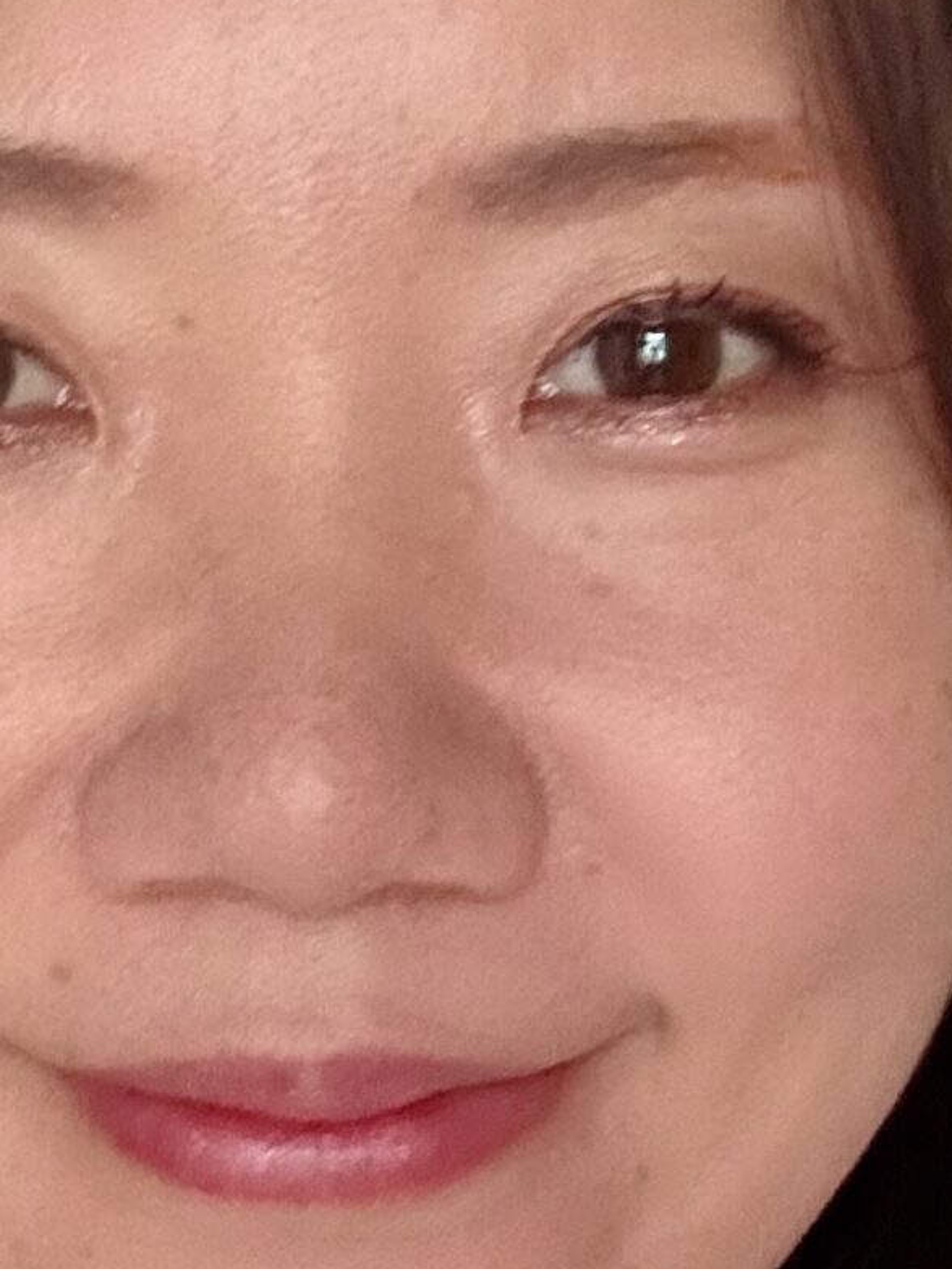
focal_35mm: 98
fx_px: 3594
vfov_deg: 20.0
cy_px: 756
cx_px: 298
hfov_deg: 15.1
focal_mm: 2.69
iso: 640
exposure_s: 1/24
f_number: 1.9
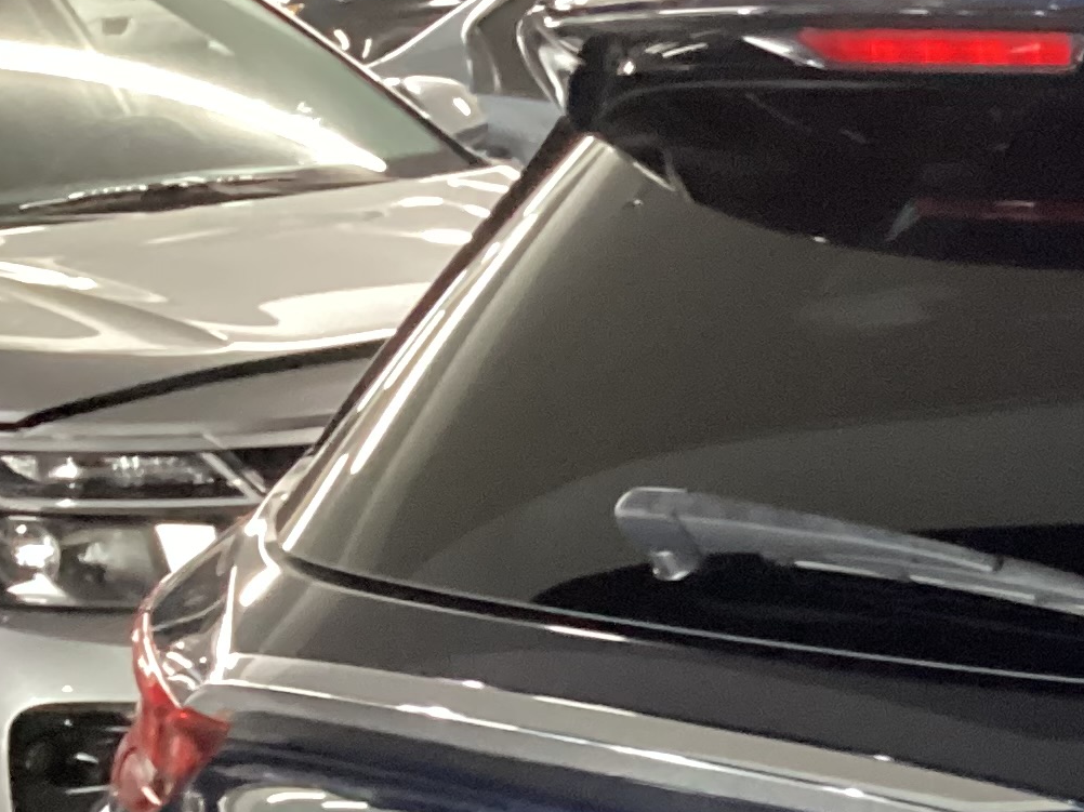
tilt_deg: -21.8
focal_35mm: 101
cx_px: 1689
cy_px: 909
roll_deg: +0.9
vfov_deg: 14.3
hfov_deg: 17.3
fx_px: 3162
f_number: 2.4
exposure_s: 1/30
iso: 400
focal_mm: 3.3
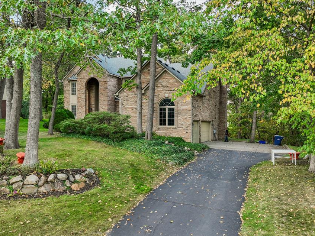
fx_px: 264
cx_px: 145
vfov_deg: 48.2
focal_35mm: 29
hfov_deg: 61.6
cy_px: 118
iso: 100
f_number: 2.8
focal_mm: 12.29
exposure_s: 1/60
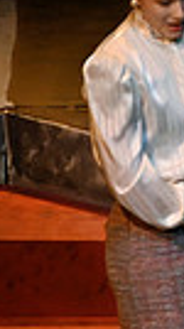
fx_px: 10683
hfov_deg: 1.0
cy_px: 361
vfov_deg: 1.8
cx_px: 672
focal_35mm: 1227
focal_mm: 270
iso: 10000
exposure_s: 1/200
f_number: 6
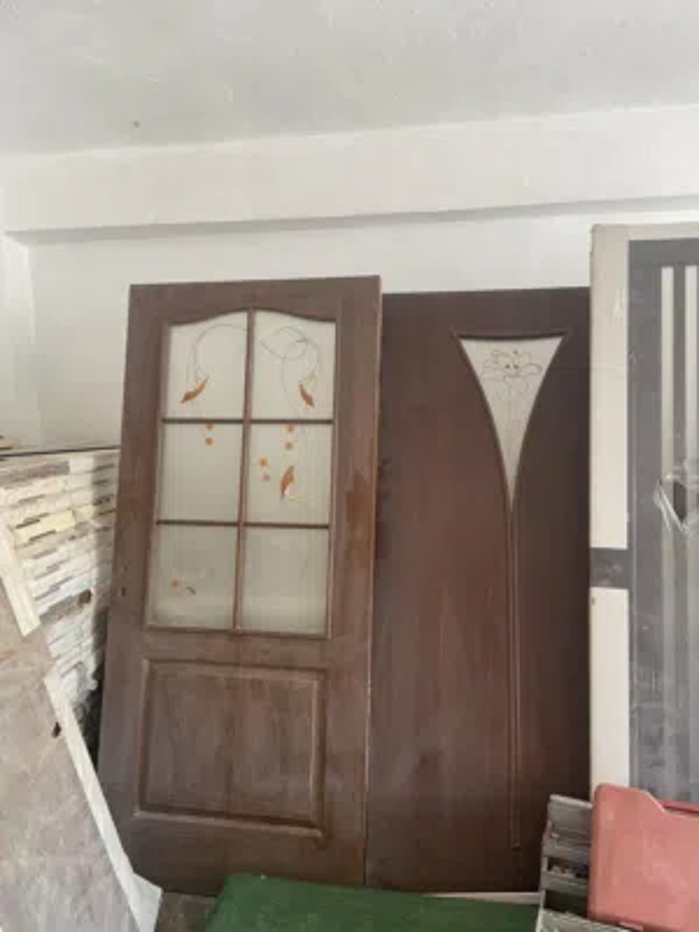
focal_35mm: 26
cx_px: 350
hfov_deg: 53.1
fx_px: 700
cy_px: 466
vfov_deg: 67.3
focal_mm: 4.2
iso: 125
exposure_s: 1/93
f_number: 1.6
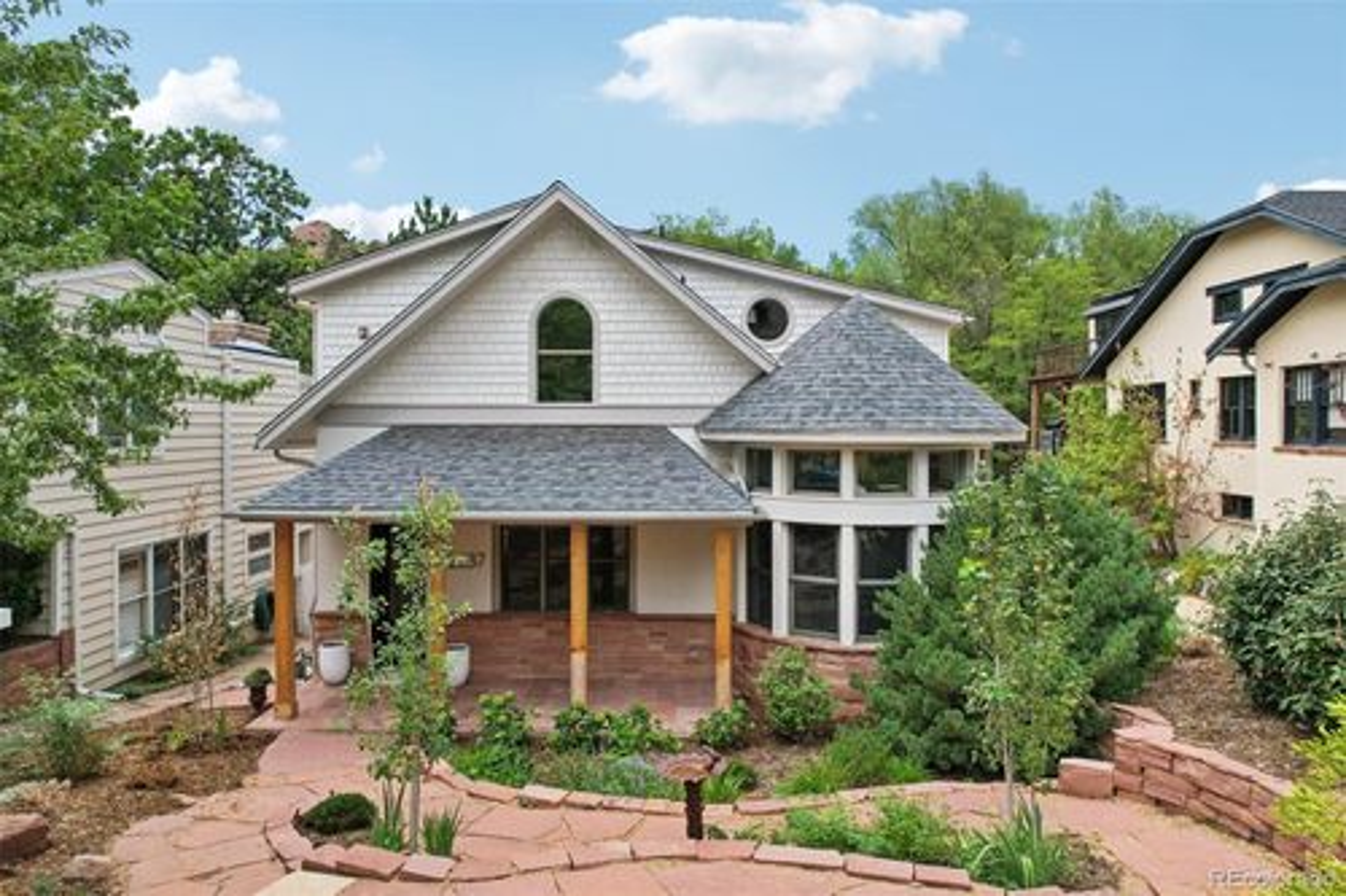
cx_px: 673
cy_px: 448
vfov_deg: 57.2
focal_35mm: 22
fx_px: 822
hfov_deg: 78.6
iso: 100
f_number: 2.8
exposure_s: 1/500
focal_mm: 8.4
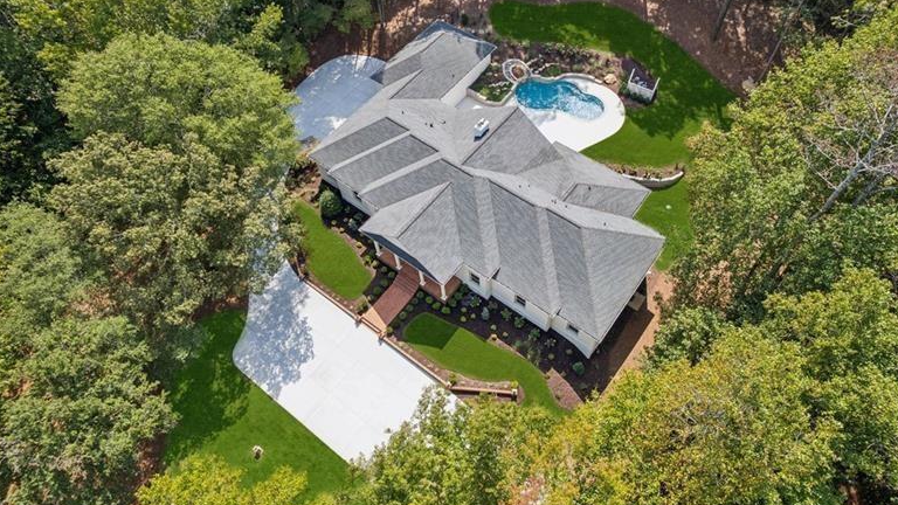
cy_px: 231
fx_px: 571
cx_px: 464
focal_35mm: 24
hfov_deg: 76.3
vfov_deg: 47.6
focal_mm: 8.38
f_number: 2.8
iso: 100
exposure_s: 1/640
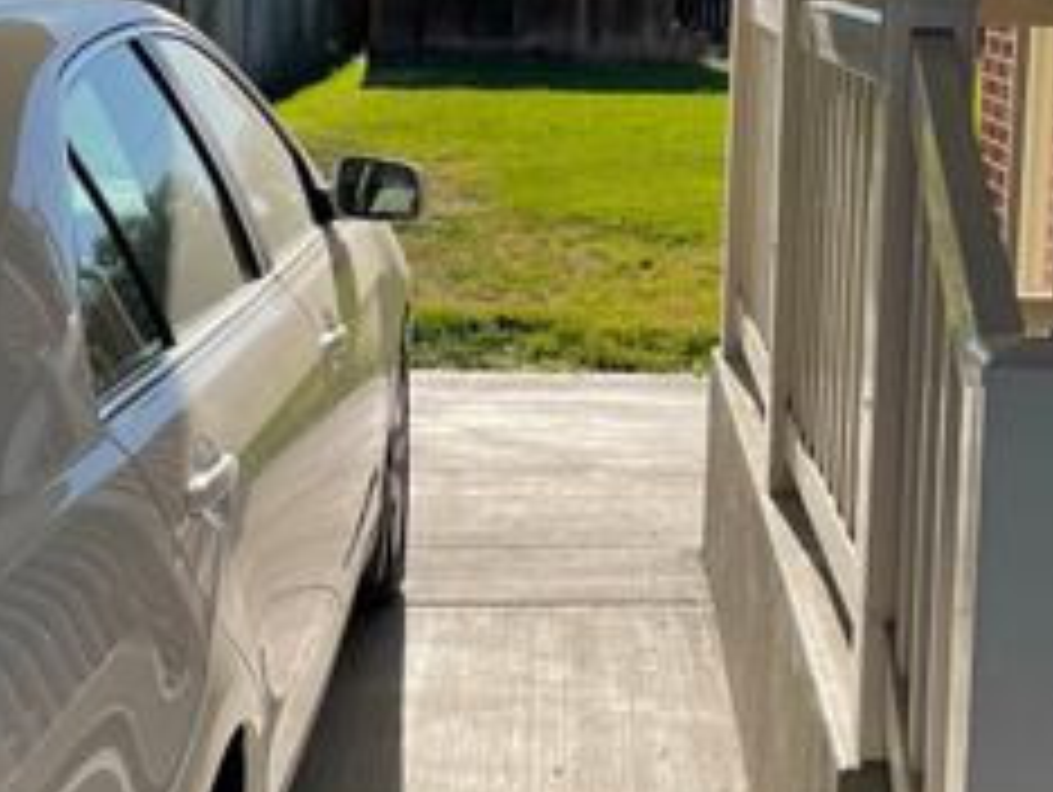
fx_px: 2162
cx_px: 693
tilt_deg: -3.8
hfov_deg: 27.2
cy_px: 207
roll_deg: -0.3
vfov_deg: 20.6
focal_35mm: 71
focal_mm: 5.1
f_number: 1.6
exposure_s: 1/3663
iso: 32
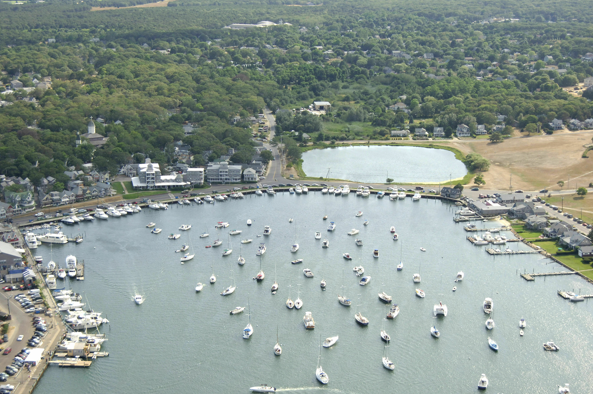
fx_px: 1152
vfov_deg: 19.4
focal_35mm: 70
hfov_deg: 28.9
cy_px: 210
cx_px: 276
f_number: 5.6
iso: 400
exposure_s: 1/1000
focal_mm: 42
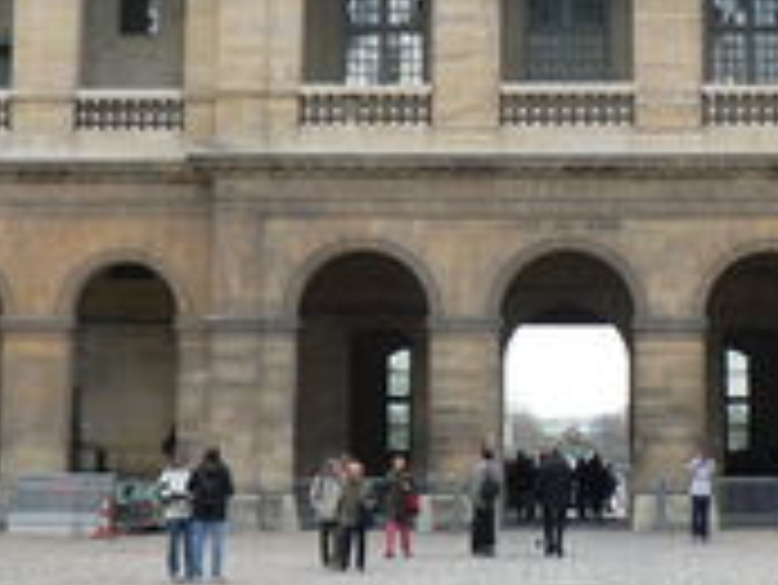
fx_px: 2227
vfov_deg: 14.8
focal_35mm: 99
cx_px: 616
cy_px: 63
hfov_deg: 19.6
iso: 64
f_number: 3.6
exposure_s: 1/80
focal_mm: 6
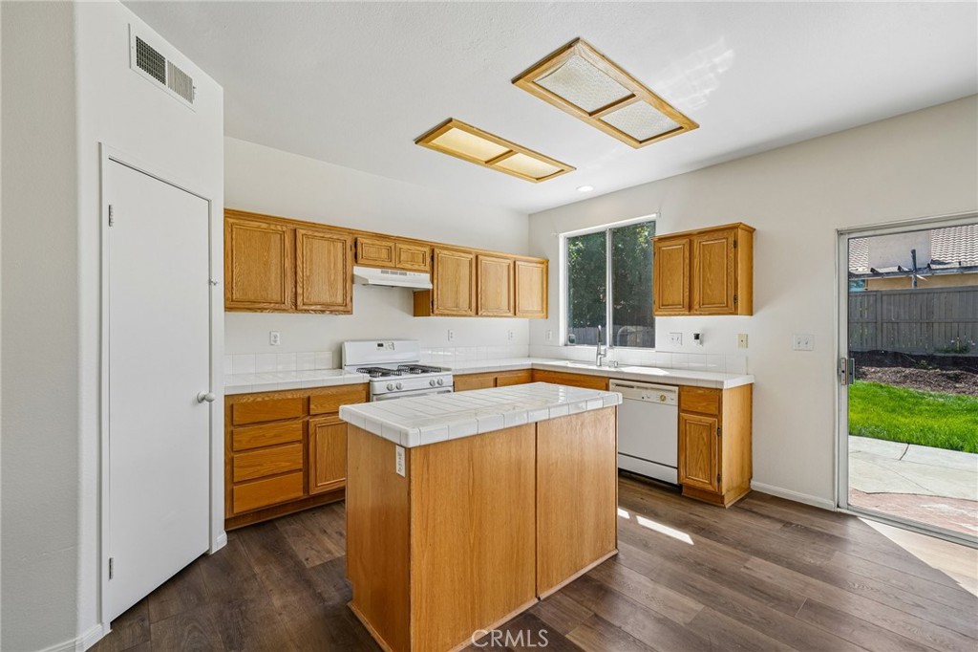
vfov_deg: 77.3
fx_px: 407
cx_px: 489
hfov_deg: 100.4
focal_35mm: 15
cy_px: 326
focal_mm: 15
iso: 100
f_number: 8
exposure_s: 1/30
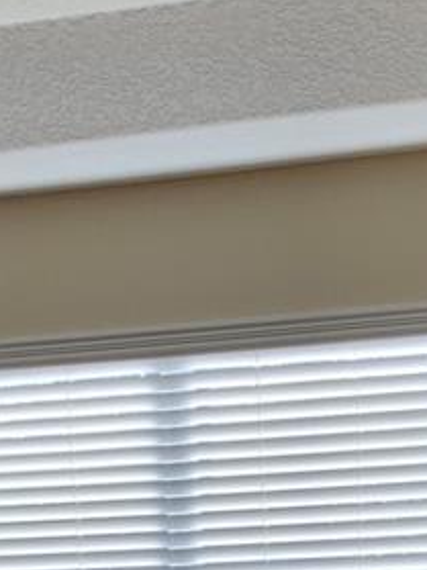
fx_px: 1843
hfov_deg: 13.2
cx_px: 161
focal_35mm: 112
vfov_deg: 15.8
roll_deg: +3.2
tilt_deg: -10.6
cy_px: 923
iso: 25
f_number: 1.8
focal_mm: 4.25
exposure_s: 1/186
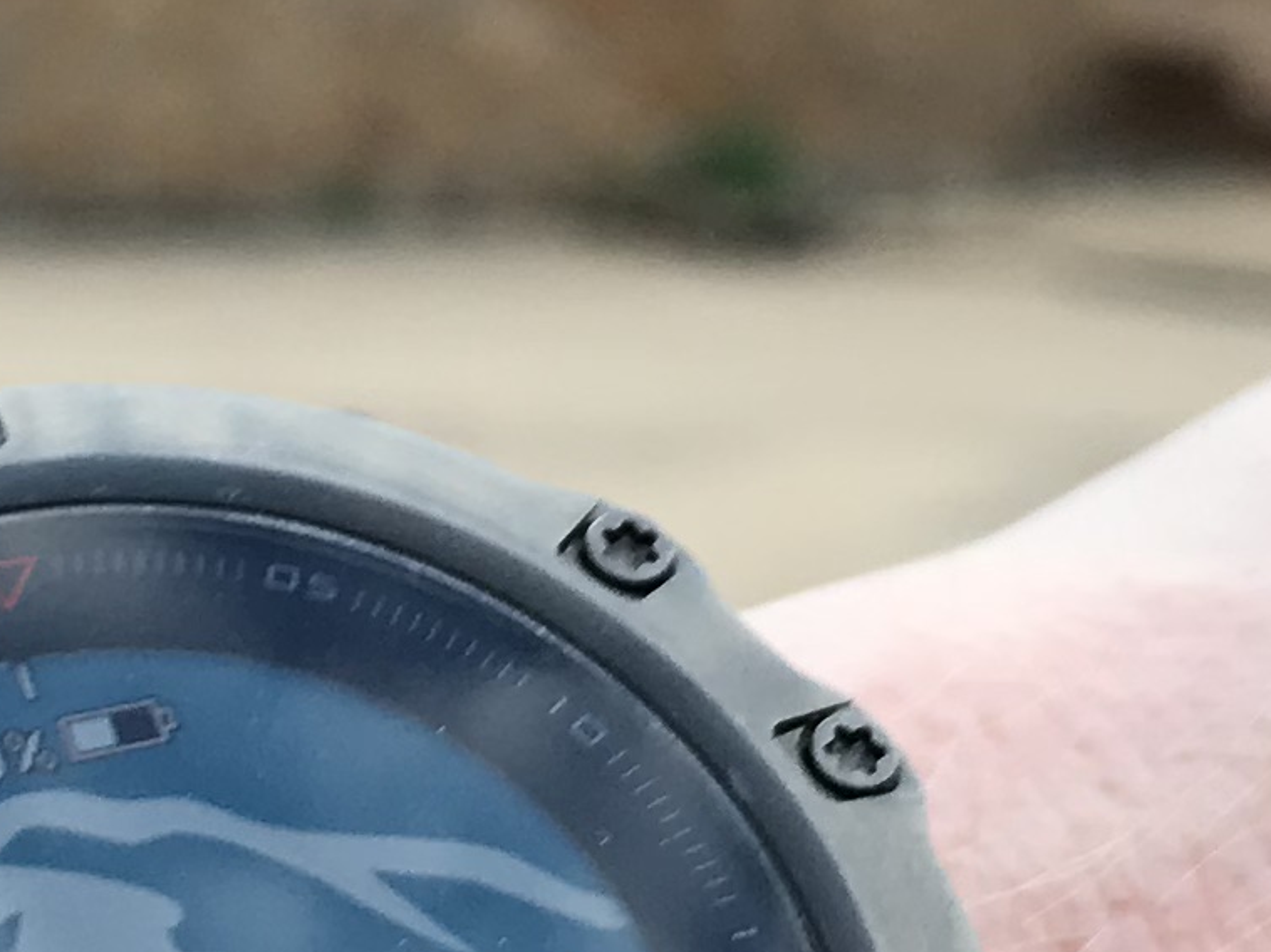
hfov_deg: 13.2
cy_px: 132
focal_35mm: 149
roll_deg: +1.9
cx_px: 377
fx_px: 5469
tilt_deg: -4.7
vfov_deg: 9.9
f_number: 1.8
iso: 20
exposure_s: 1/152
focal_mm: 3.99
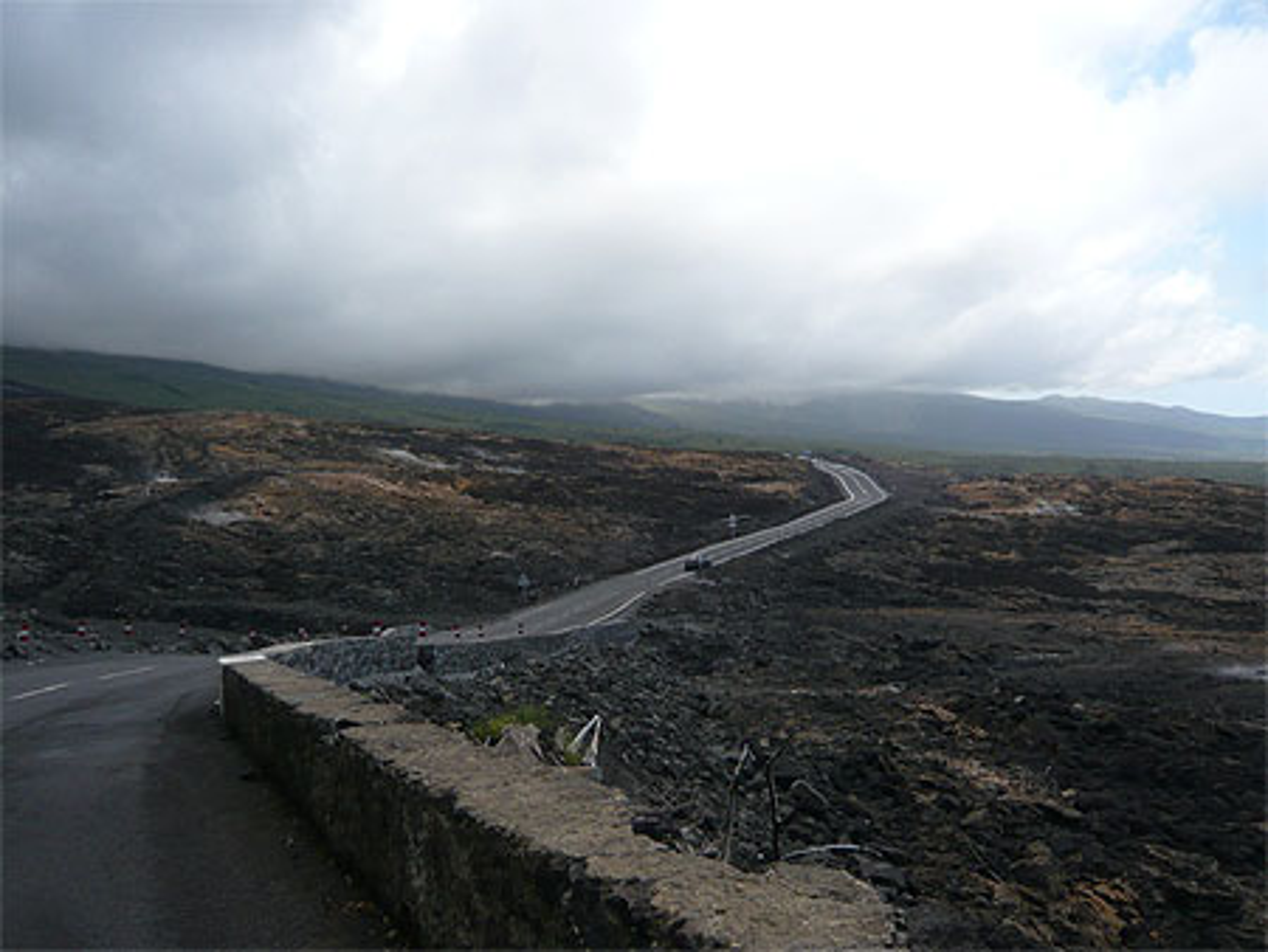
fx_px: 1026
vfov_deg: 49.8
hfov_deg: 63.4
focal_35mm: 28
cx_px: 634
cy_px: 476
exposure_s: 1/800
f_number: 2.8
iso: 100
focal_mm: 4.6
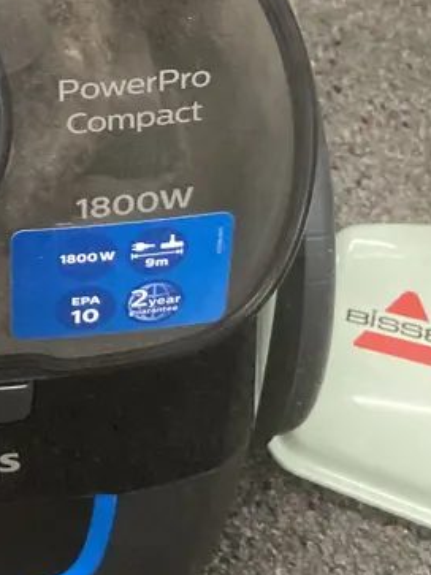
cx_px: -84
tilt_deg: -36.7
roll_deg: +2.0
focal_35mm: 79
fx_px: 1312
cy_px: -76
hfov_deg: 17.8
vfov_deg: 23.1
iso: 250
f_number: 1.8
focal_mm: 3.99
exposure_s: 1/33
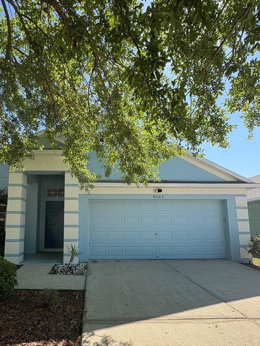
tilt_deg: +6.7
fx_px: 180
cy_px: 206
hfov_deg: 70.4
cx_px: 97
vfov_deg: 86.8
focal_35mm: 18
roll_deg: -0.6
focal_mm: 2.22
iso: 40
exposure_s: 1/485
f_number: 2.2
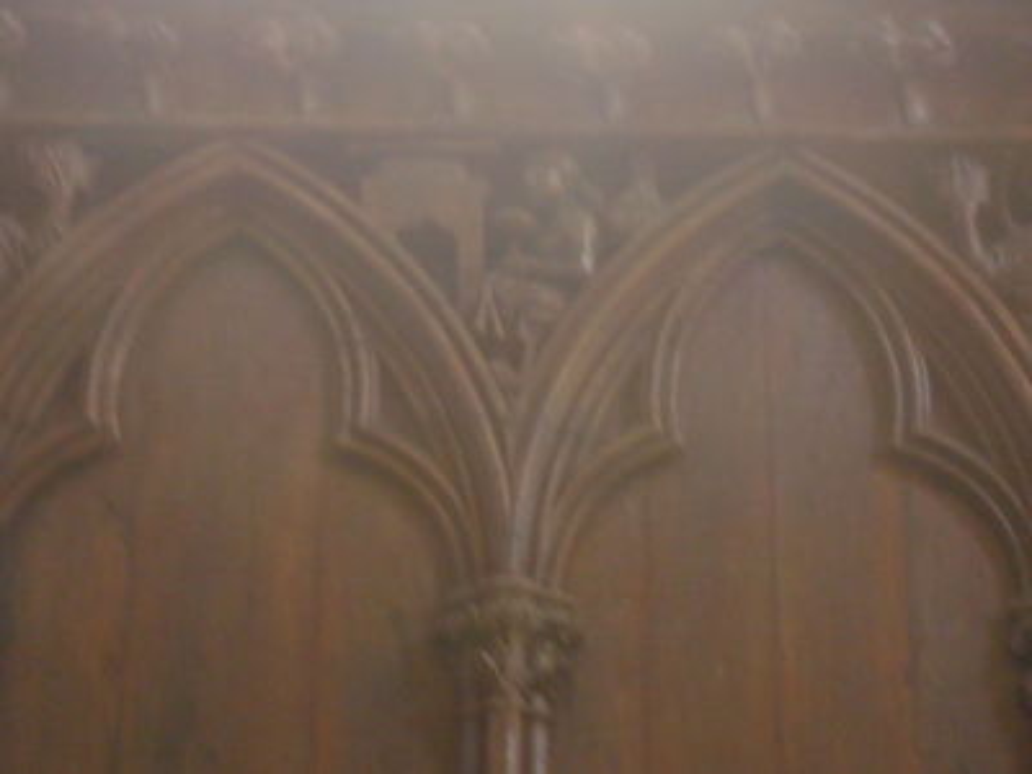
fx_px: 3339
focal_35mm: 112
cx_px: 516
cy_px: 387
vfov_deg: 13.2
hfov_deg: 17.6
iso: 400
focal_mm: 18.6
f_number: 5.9
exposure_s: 1/2
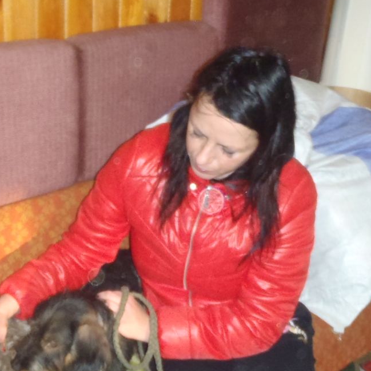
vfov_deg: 27.3
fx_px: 740
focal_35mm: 61
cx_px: 83
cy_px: 325
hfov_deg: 27.7
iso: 320
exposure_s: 1/30
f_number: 3.5
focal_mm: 5
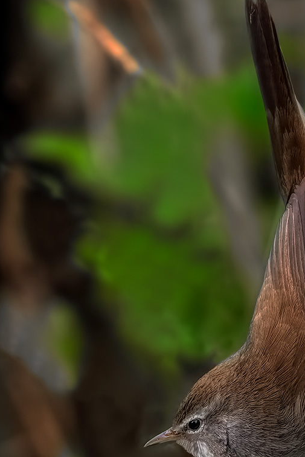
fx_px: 8561
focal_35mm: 674
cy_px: 291
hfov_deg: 2.0
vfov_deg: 3.1
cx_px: 270
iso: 2000
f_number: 5.6
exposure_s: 1/1000
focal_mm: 360
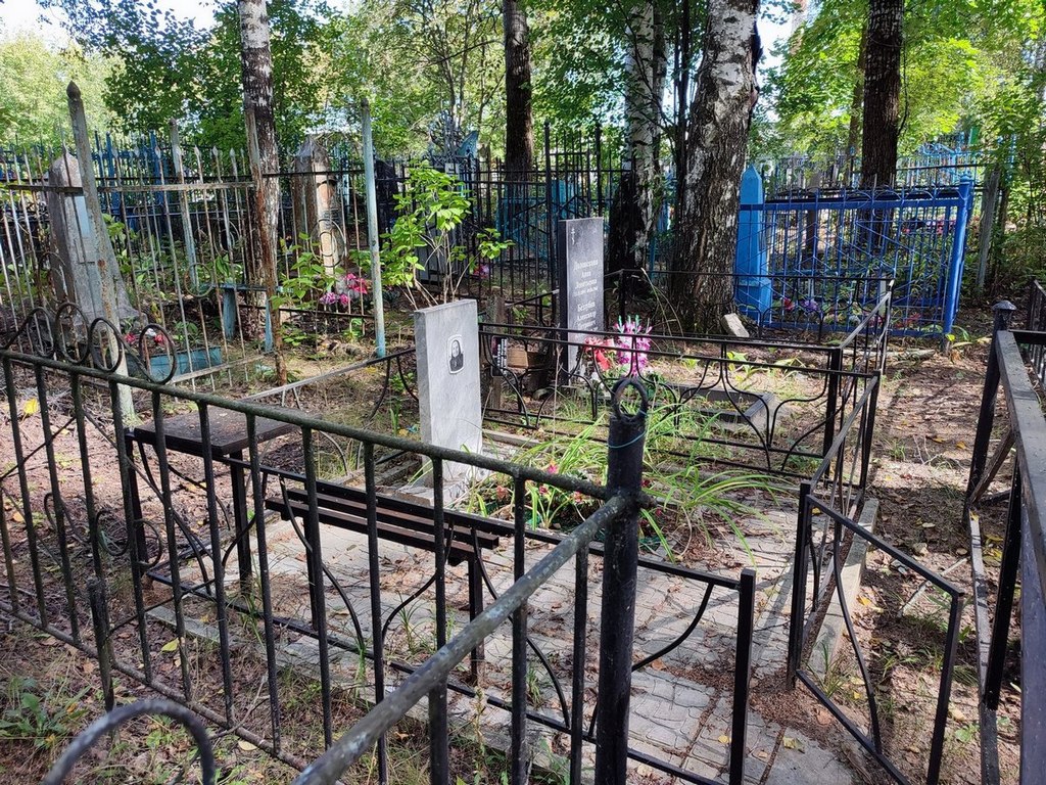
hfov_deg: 69.4
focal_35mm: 25
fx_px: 755
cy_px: 392
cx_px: 523
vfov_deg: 54.9
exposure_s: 1/100
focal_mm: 6.04
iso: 50
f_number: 1.9
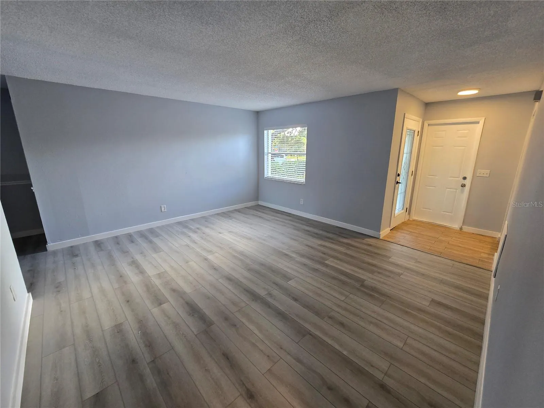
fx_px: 204
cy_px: 204
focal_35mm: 13
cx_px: 272
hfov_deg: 106.2
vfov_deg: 89.9
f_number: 2.2
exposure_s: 1/60
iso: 200
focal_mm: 2.2
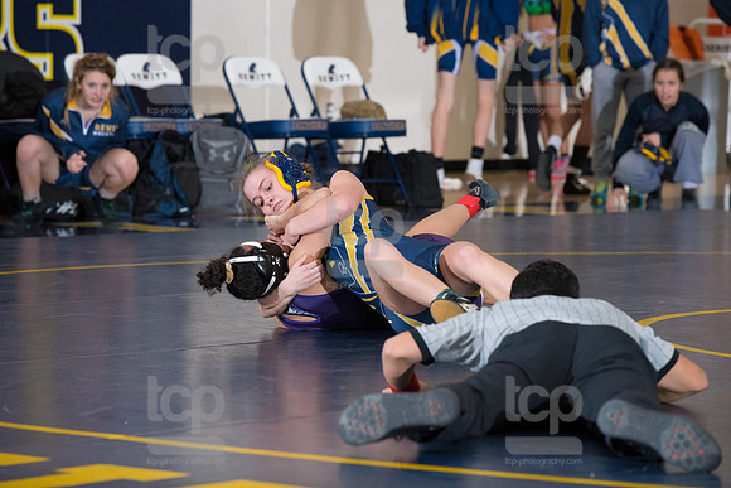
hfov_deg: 10.3
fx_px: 4062
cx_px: 366
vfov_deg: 6.9
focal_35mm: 200
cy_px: 244
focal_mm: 200
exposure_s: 1/250
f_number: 5.6
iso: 1250
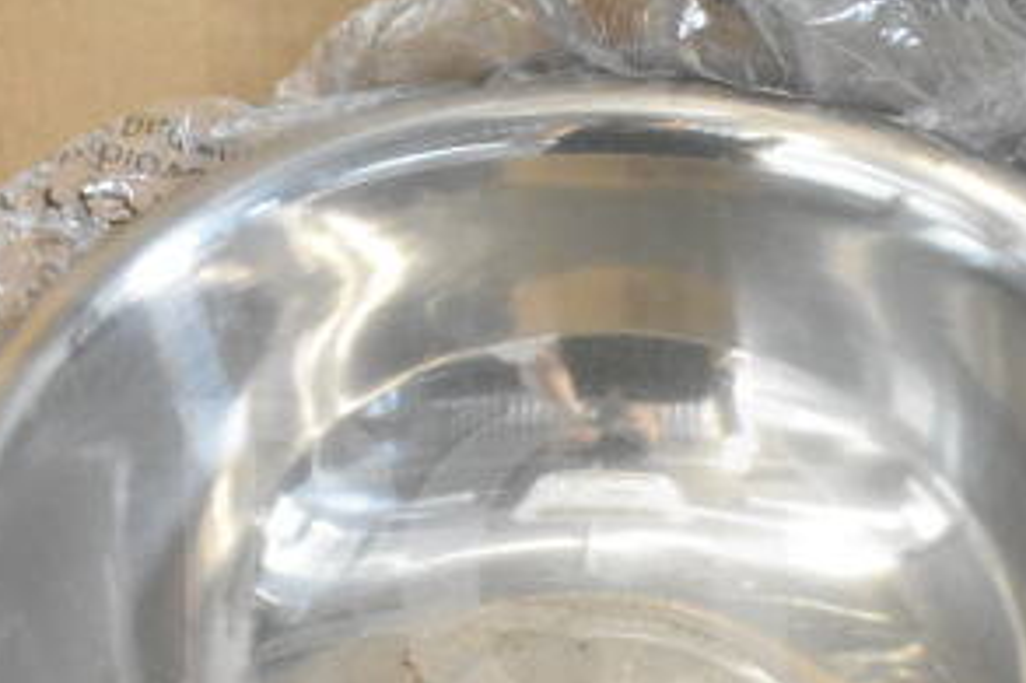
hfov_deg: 27.0
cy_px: 678
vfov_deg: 17.7
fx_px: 2136
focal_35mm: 75
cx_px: 483
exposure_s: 1/40
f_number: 3.8
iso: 7200
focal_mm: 24
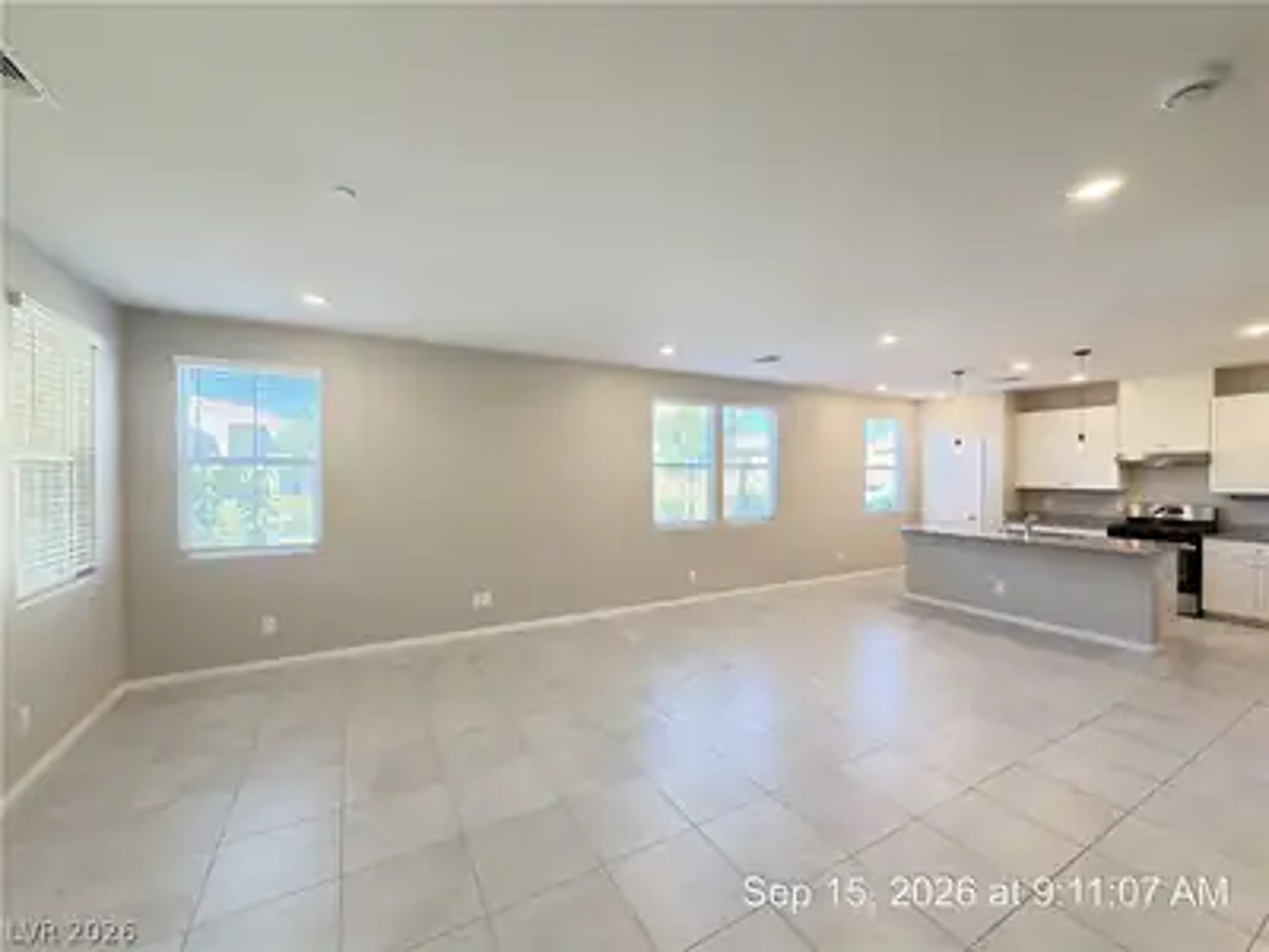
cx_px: 634
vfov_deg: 85.7
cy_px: 476
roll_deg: -0.2
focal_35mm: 14
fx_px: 513
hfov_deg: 102.1
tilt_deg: -0.4
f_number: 2.2
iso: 250
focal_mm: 2.22
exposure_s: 1/60
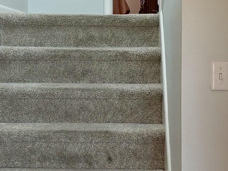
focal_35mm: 108
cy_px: 64
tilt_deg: -1.7
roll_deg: +0.4
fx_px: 711
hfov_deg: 18.2
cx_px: 87
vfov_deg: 13.7
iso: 200
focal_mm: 6.76
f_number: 1.78
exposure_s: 1/230
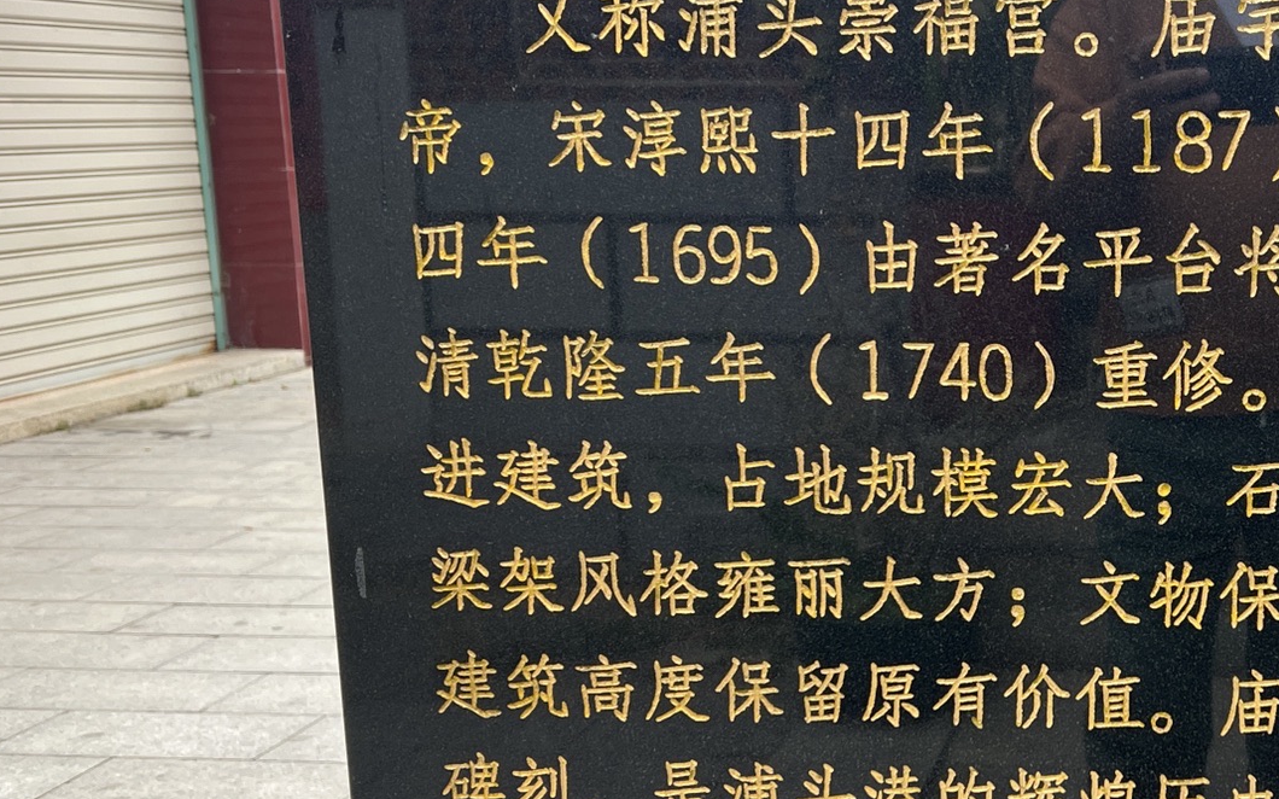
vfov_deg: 24.8
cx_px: 1134
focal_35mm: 52
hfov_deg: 36.6
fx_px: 1812
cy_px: 483
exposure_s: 1/140
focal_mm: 5.7
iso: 32
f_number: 1.5
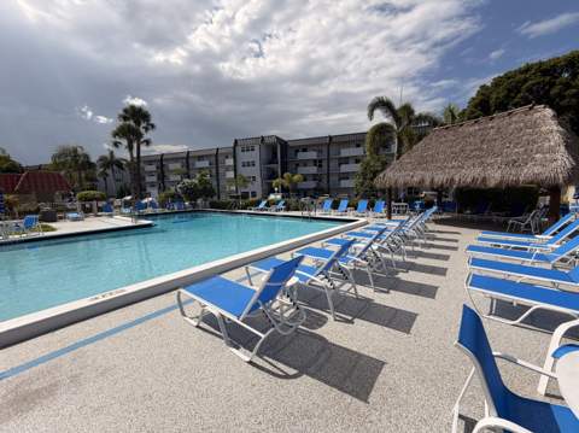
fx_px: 234
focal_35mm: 14
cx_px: 290
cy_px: 216
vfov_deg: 85.6
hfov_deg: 102.1
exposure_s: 1/1497
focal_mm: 2.22
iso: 20
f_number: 2.2
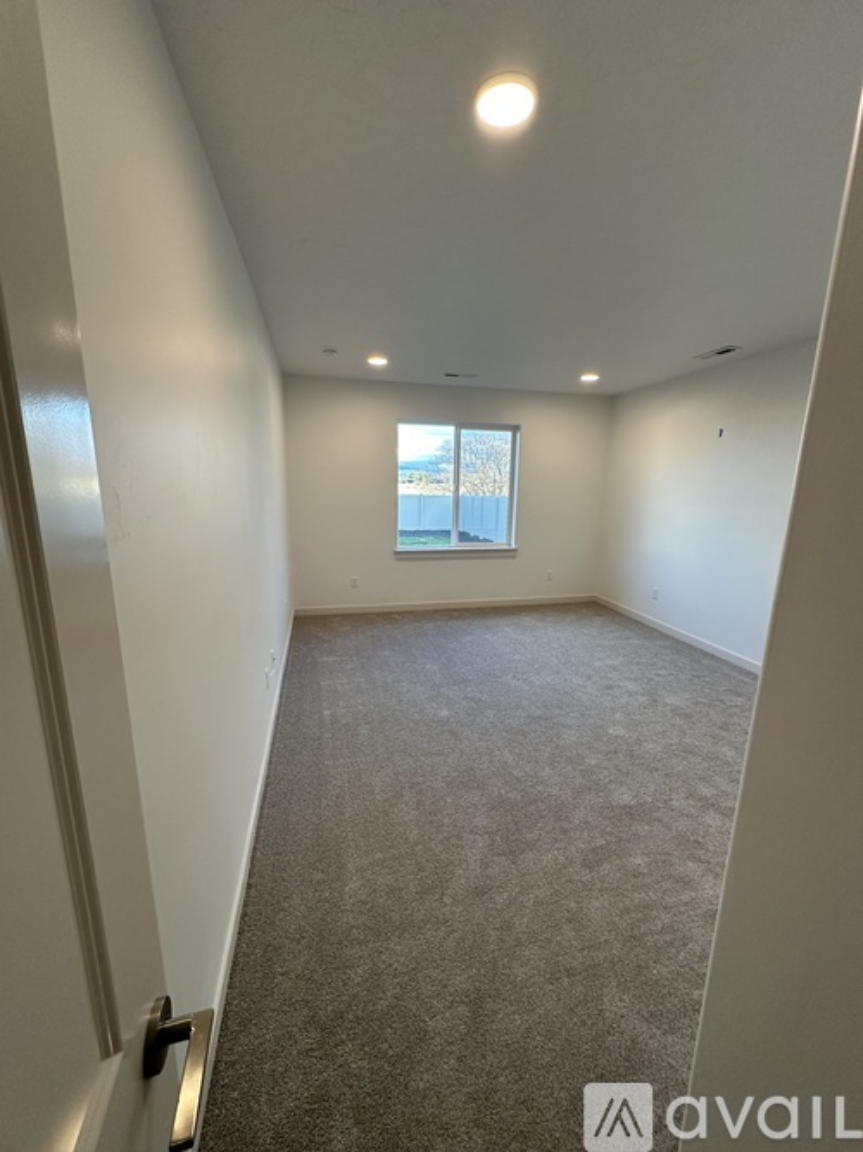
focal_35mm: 14
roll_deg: -1.5
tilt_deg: -11.9
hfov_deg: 85.7
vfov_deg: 102.1
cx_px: 432
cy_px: 576
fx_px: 466
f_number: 2.2
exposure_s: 1/120
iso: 125
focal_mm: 2.22
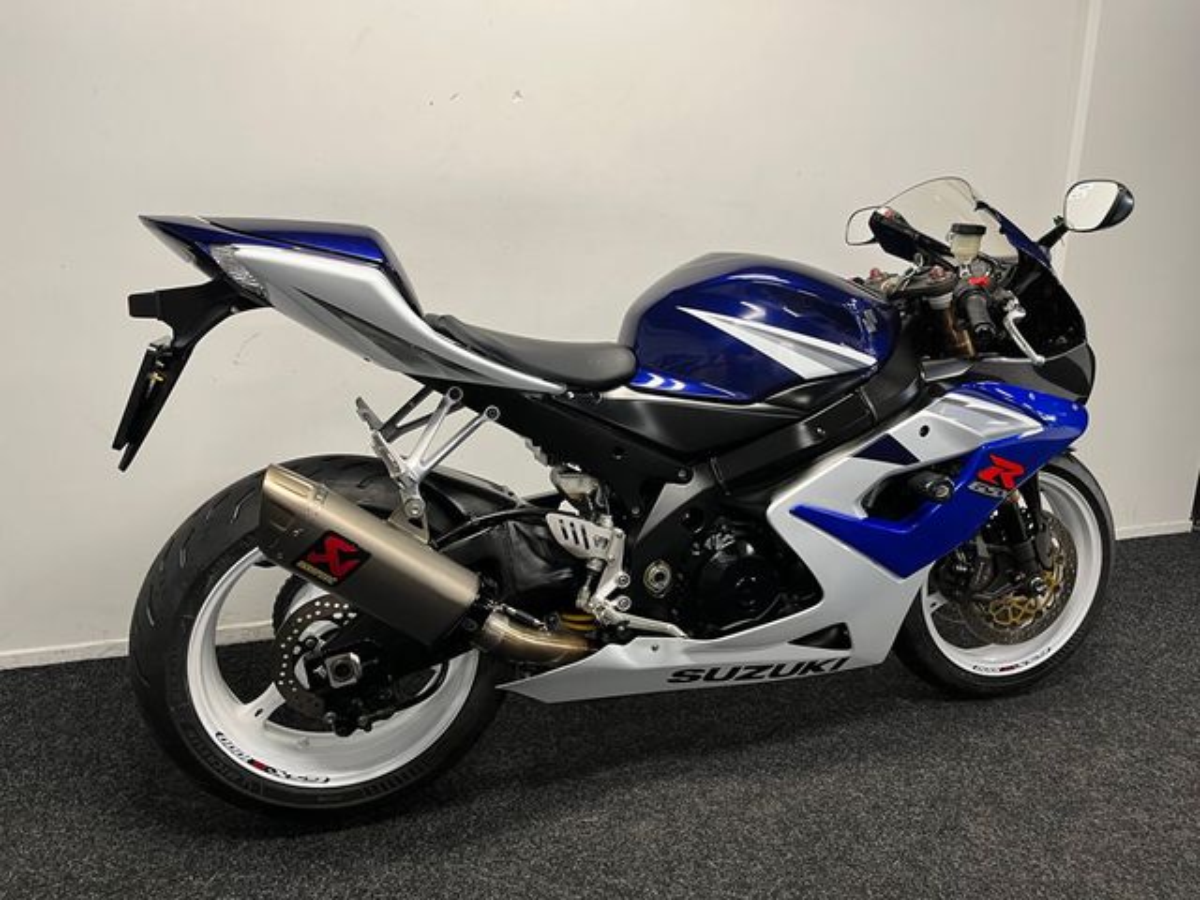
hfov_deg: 67.3
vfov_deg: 53.1
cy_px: 450
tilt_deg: -14.2
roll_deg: -1.0
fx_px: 901
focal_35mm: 26
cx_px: 600
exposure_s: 1/50
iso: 100
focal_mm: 5.1
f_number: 1.6
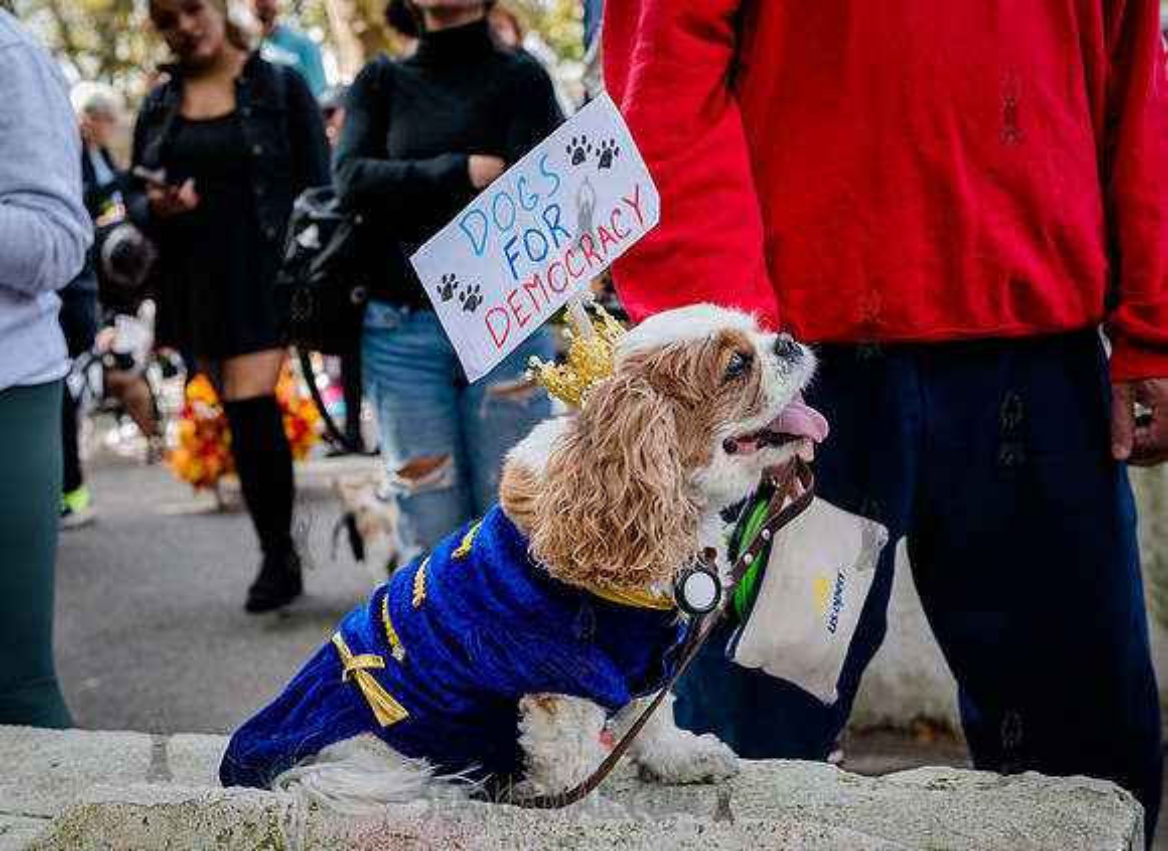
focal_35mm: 58
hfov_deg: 33.3
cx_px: 540
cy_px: 430
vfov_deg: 24.7
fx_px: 1949
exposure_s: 1/500
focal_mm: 48
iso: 1000
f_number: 5
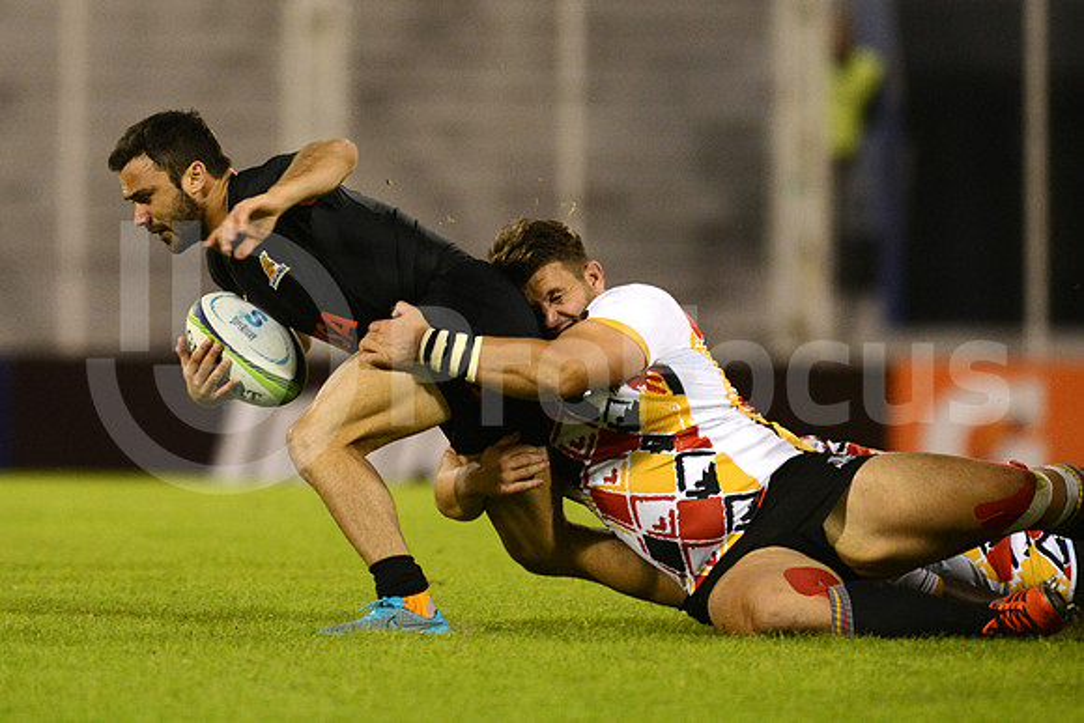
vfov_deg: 3.3
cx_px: 542
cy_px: 362
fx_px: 12649
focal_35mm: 420
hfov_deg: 4.9
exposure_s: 1/500
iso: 3200
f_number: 4
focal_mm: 420
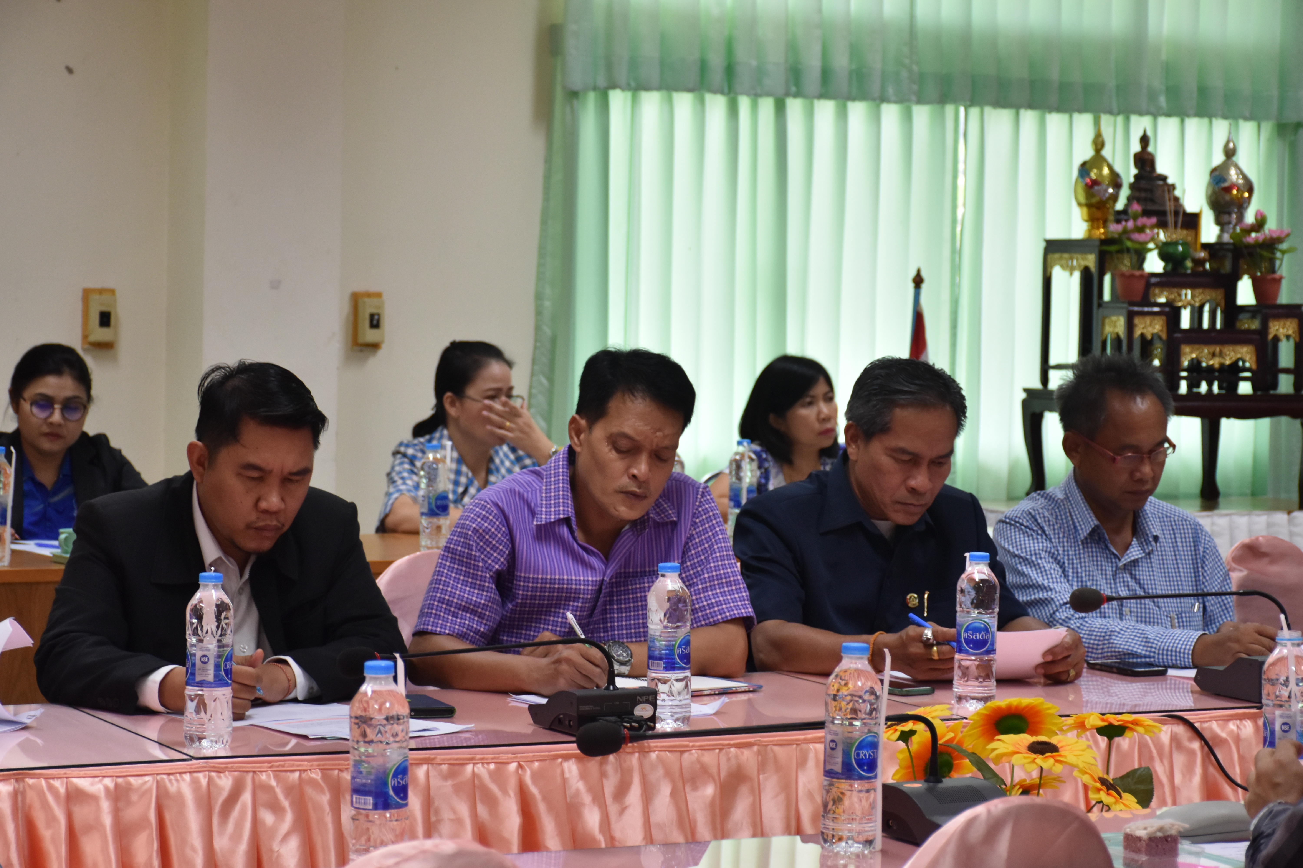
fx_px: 3040
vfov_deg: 16.3
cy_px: 434
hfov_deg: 24.2
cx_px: 652
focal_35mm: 84
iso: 800
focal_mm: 56
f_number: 4.8
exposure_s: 1/100
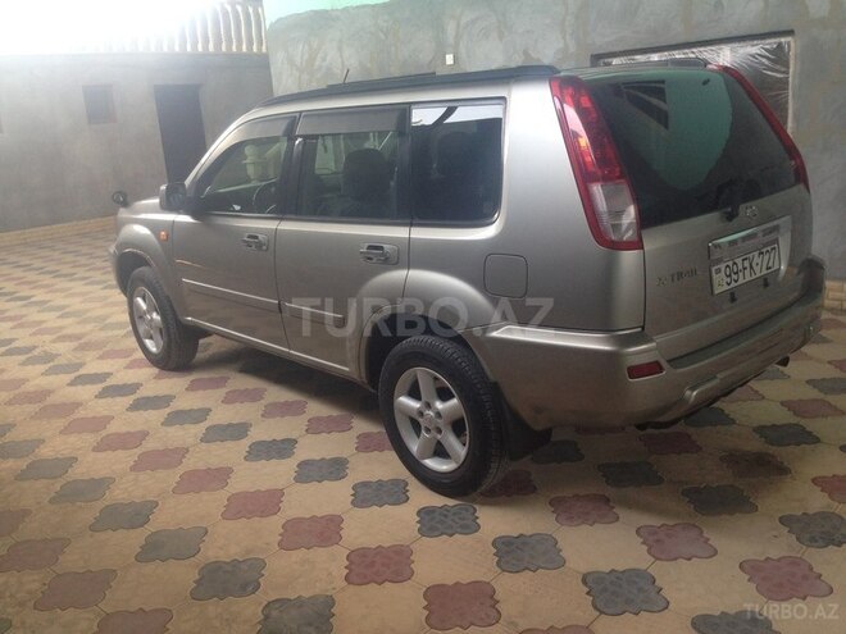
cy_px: 317
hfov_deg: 55.4
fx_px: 807
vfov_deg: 42.9
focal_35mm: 33
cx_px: 423
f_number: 2.4
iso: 80
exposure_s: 1/120
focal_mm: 4.12
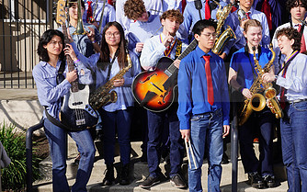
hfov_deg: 32.3
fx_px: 519
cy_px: 75
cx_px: 232
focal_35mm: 62
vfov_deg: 20.9
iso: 100
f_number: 10
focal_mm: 35
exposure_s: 1/250
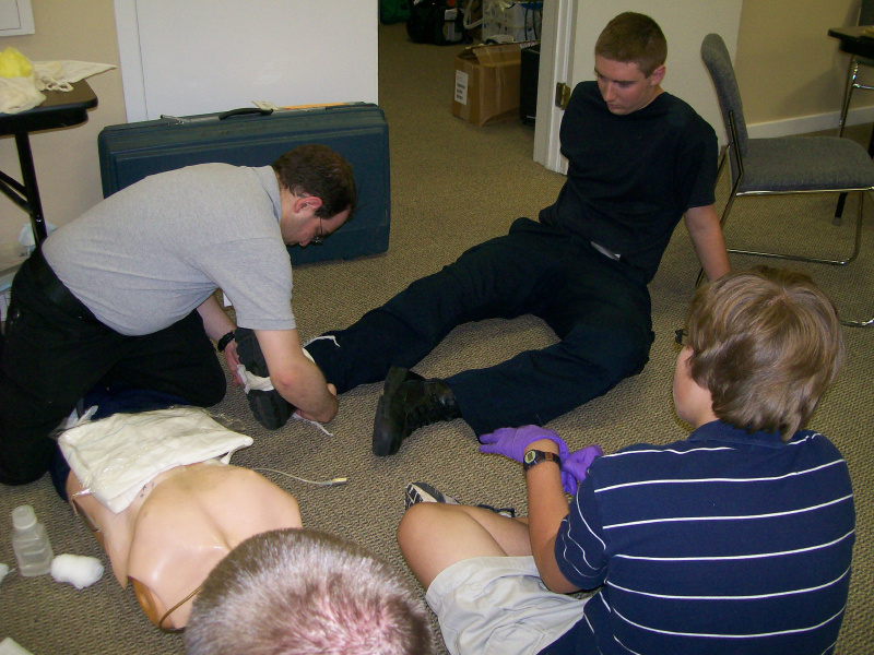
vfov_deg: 39.7
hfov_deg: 51.4
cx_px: 437
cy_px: 328
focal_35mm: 36
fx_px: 909
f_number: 2.7
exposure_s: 1/64
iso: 140
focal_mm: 6
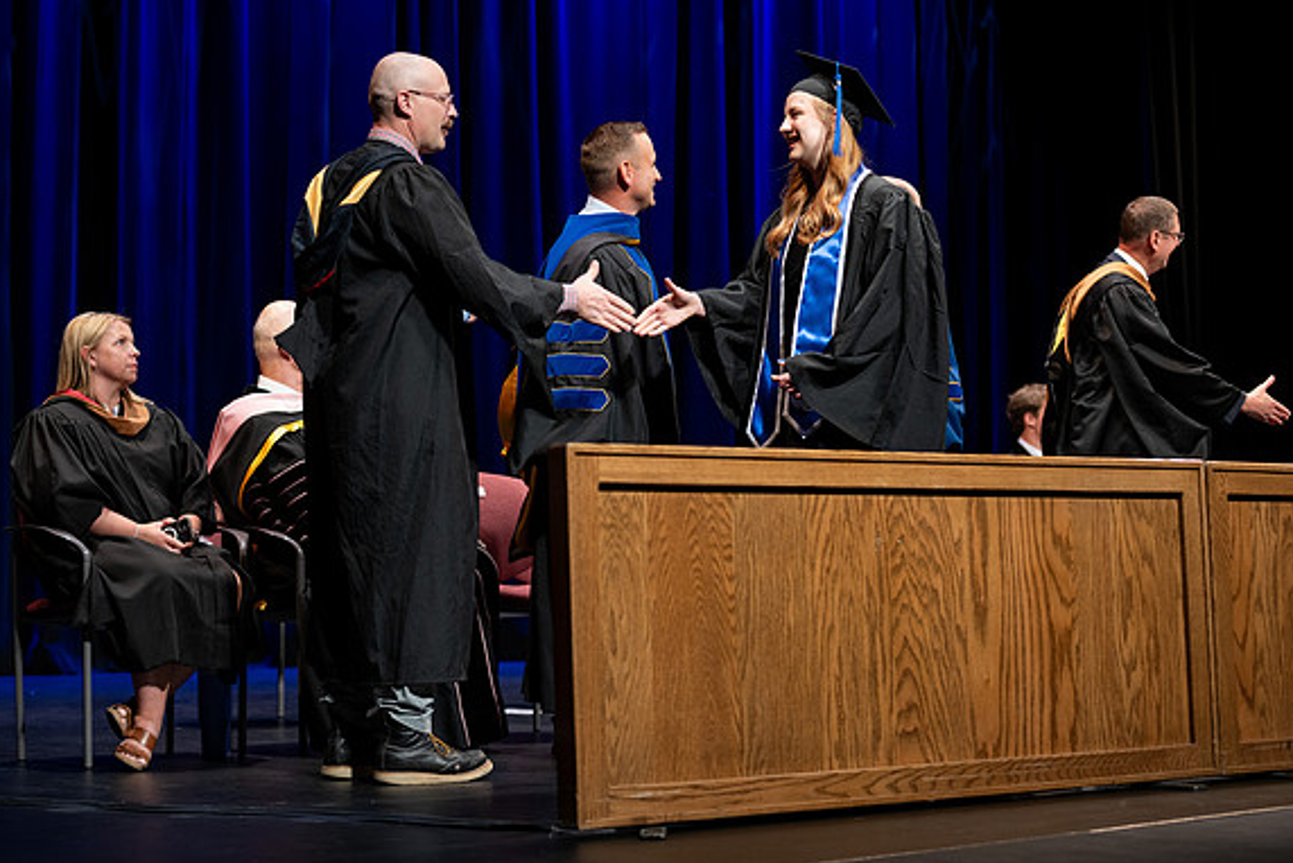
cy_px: 435
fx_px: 2551
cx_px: 642
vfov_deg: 19.2
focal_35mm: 71
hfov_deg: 28.4
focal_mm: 70
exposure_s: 1/250
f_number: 2.8
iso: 500
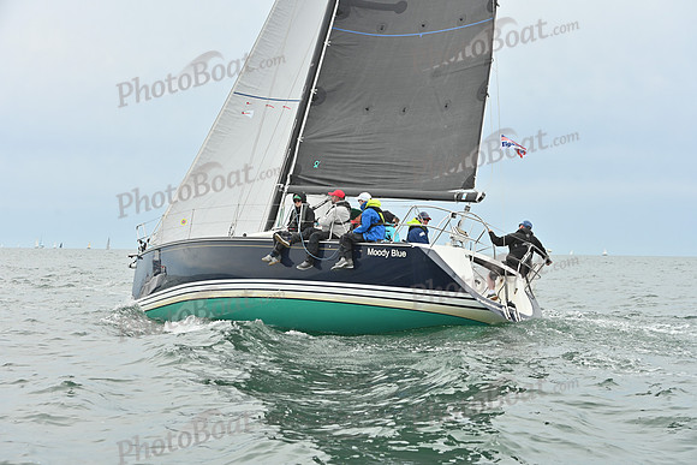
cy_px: 232
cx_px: 348
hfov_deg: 28.8
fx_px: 1356
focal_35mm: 70
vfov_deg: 19.5
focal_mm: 70
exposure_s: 1/1000
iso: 320
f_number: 7.1
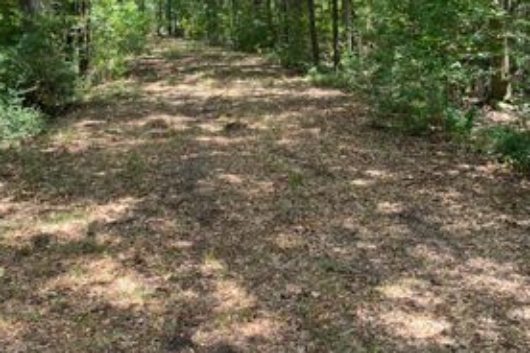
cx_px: 246
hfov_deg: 40.3
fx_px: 721
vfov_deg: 26.8
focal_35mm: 49
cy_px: 51
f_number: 1.8
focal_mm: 4.25
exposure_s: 1/144
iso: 32
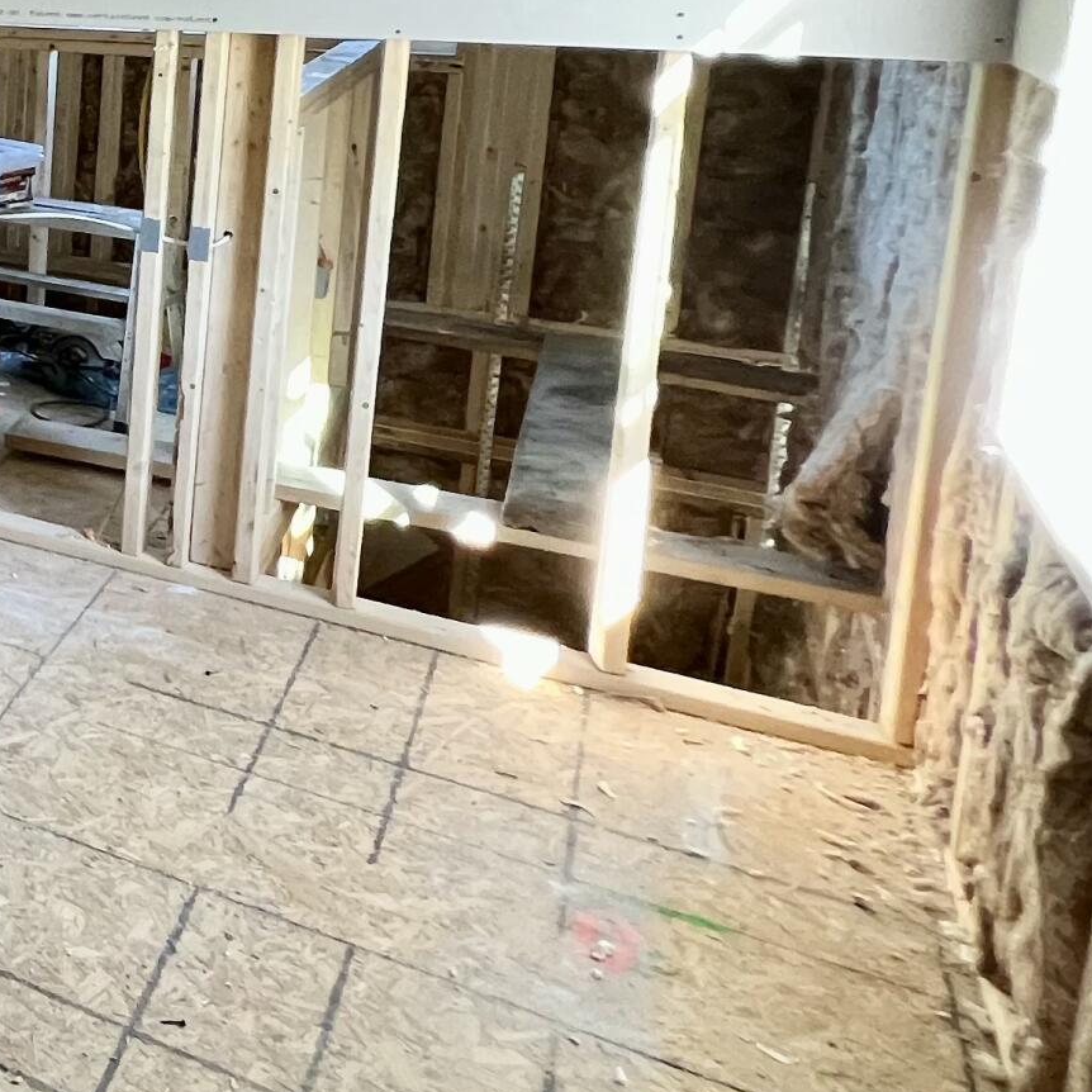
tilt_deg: -7.0
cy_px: 101
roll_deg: +0.9
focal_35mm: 40
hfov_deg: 24.0
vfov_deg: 38.8
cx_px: -784
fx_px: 1428
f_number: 1.8
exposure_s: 1/99
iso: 200
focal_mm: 1.57
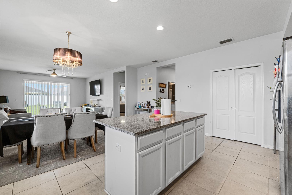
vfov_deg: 77.3
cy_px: 98
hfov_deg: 100.4
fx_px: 122
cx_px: 146
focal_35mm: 15
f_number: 9
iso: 250
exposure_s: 1/5
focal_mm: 10
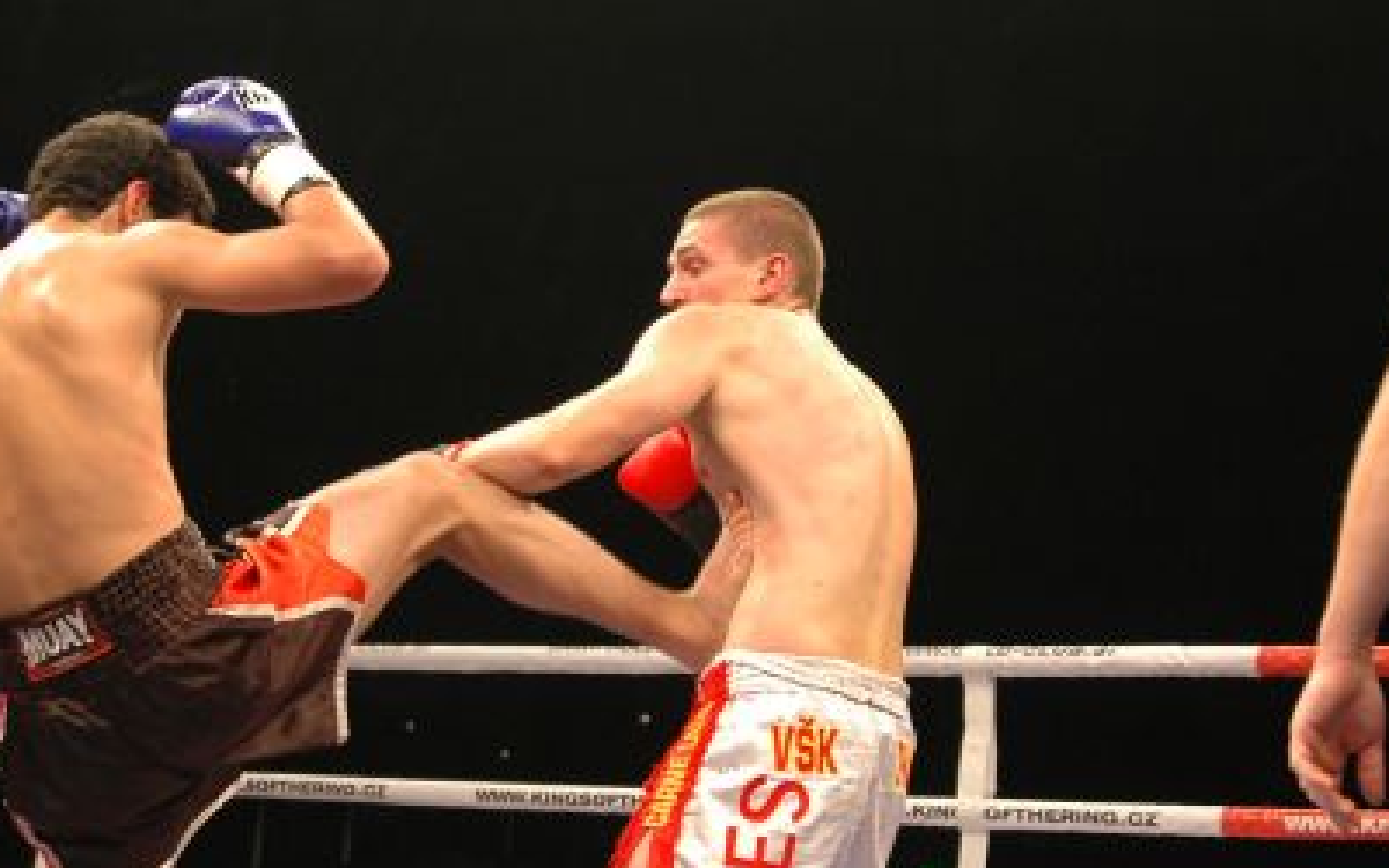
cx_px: 531
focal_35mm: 75
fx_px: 2832
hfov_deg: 27.5
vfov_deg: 17.4
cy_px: 496
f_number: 2.8
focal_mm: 31
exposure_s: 1/400
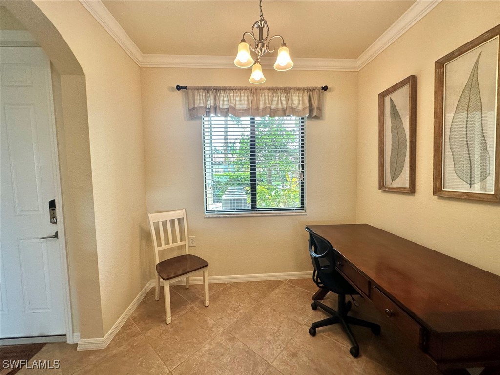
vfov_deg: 85.7
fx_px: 202
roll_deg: +0.9
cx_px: 250
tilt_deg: -4.4
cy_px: 188
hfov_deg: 102.1
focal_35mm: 14
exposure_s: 1/120
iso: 125
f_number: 2.2
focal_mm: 2.22
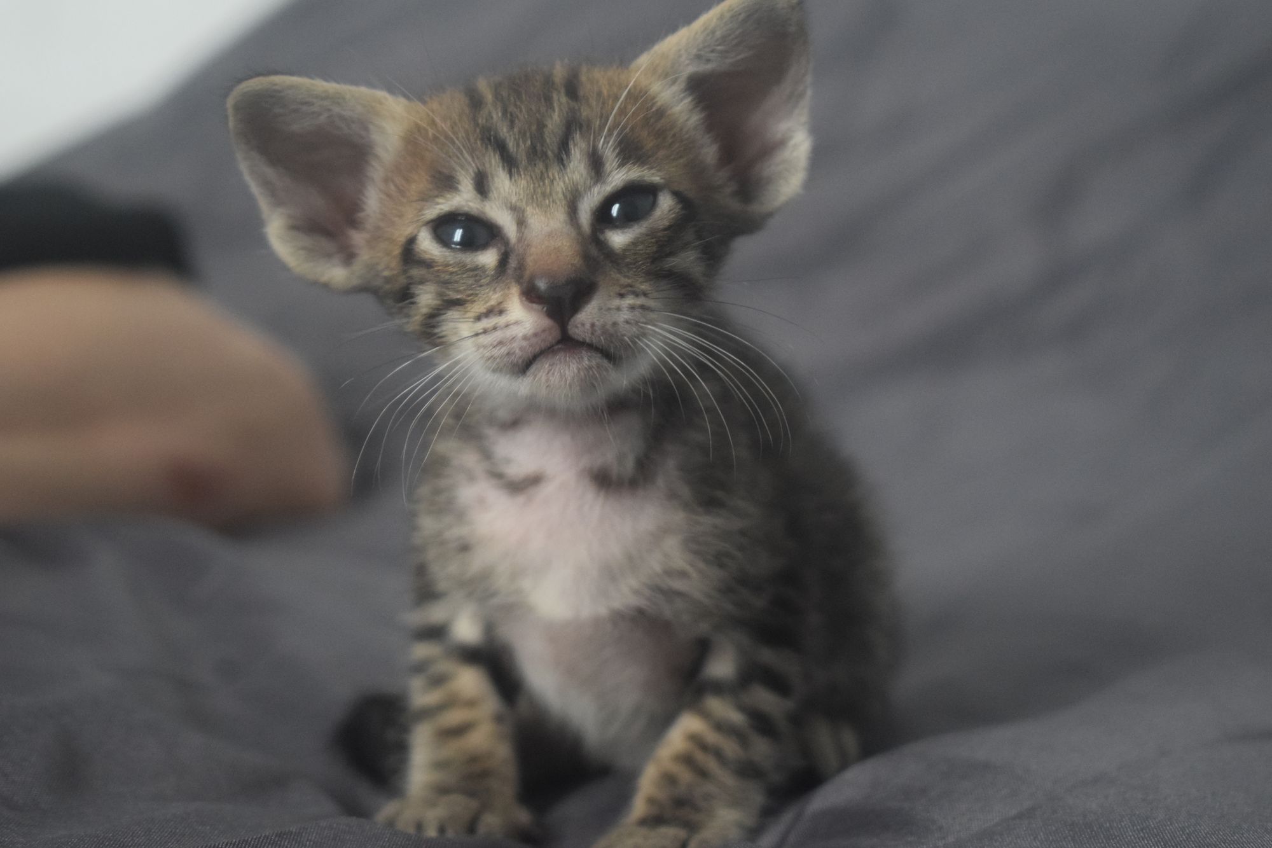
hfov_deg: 24.6
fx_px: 2915
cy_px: 424
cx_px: 636
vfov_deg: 16.6
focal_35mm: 82
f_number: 5.6
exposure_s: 1/60
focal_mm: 55
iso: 2500
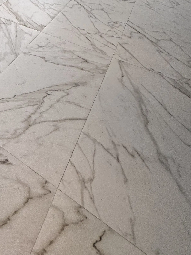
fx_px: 257
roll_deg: +2.1
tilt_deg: -12.2
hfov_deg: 32.7
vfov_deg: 37.6
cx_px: -44
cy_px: -60
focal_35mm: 35
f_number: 2.2
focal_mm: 2.22
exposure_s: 1/421
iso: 40
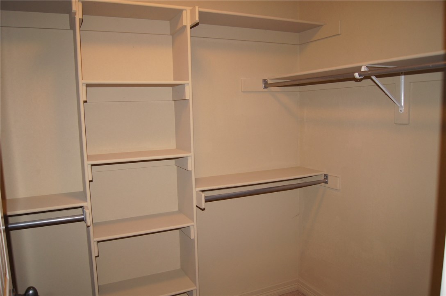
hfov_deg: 67.5
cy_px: 148
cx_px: 223
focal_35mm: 27
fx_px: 334
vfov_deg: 47.8
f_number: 4
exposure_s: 1/60
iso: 400
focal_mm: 18
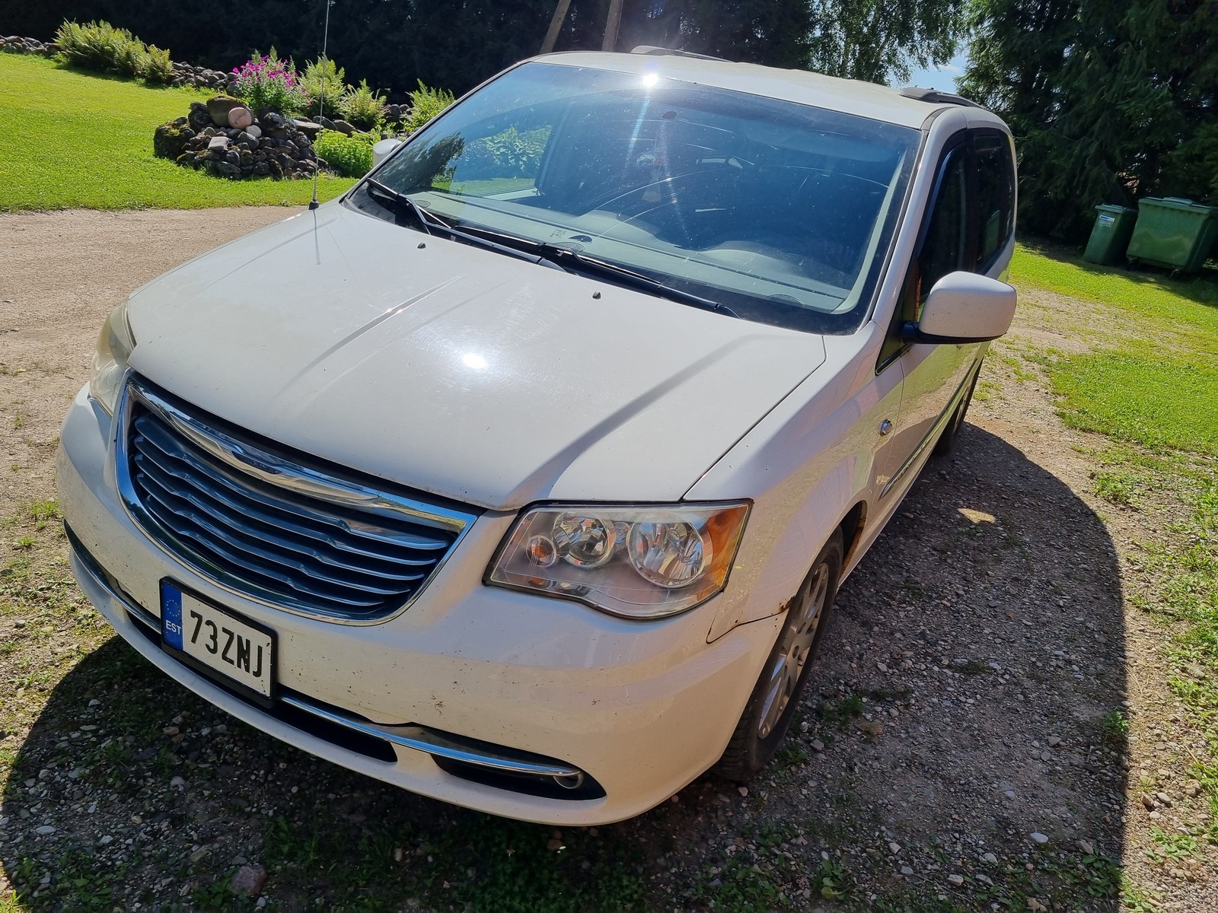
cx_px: 609
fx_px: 915
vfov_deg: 53.1
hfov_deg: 67.3
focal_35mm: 26
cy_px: 456
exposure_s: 1/3328
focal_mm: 5.4
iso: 50
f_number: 1.8
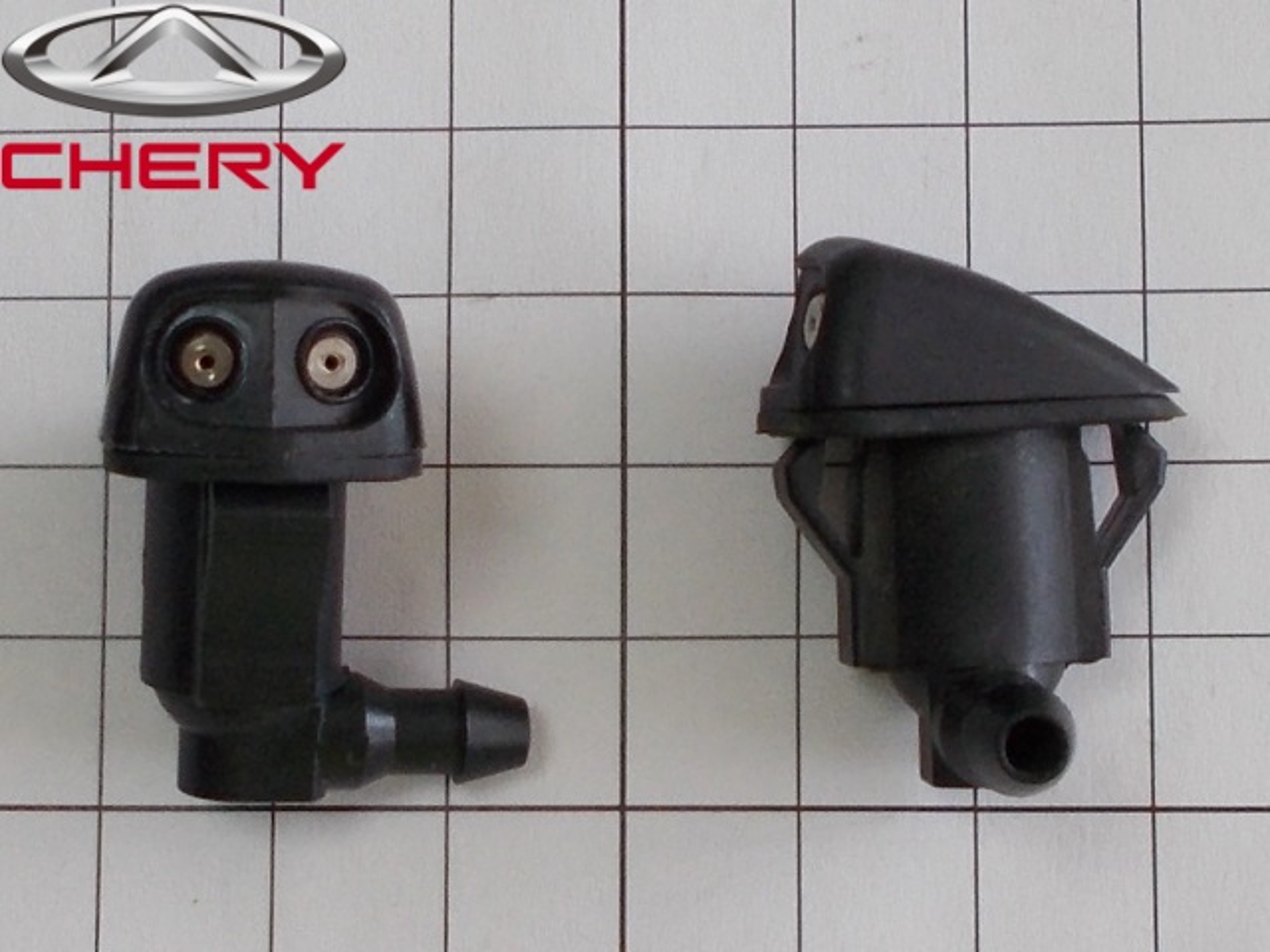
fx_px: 954
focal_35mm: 26
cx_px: 635
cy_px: 476
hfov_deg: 67.3
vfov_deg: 53.1
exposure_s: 1/30
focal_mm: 4.6
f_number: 3.2
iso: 80
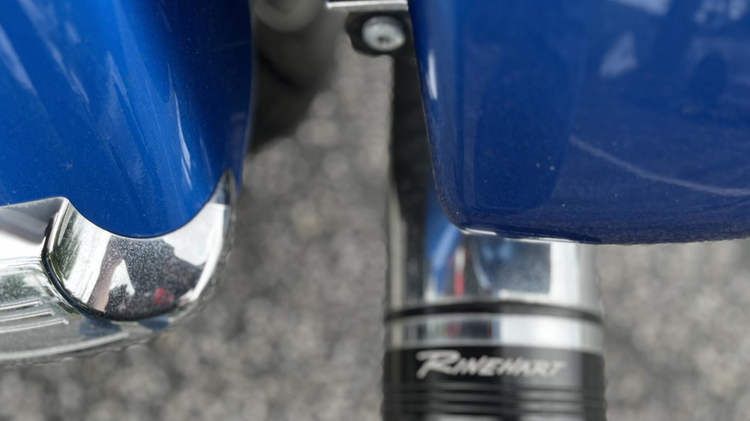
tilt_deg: -76.8
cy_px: 256
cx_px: 368
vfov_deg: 37.6
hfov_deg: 62.6
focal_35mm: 31
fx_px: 616
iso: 40
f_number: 1.6
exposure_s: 1/288
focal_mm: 5.1
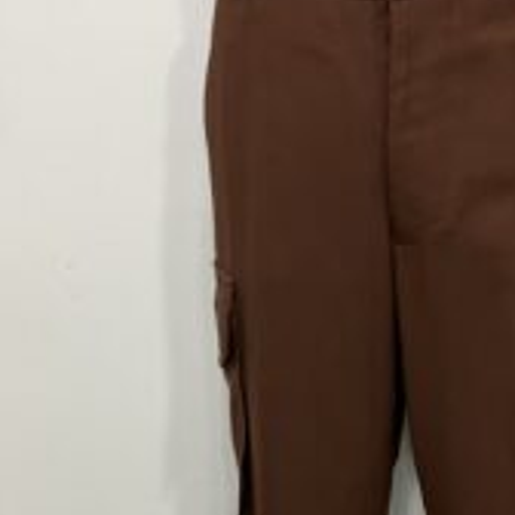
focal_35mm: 59
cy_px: 392
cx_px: 408
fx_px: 993
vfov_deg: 28.6
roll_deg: +2.4
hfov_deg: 28.5
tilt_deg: -22.2
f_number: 1.8
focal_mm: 3.99
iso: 125
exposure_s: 1/50
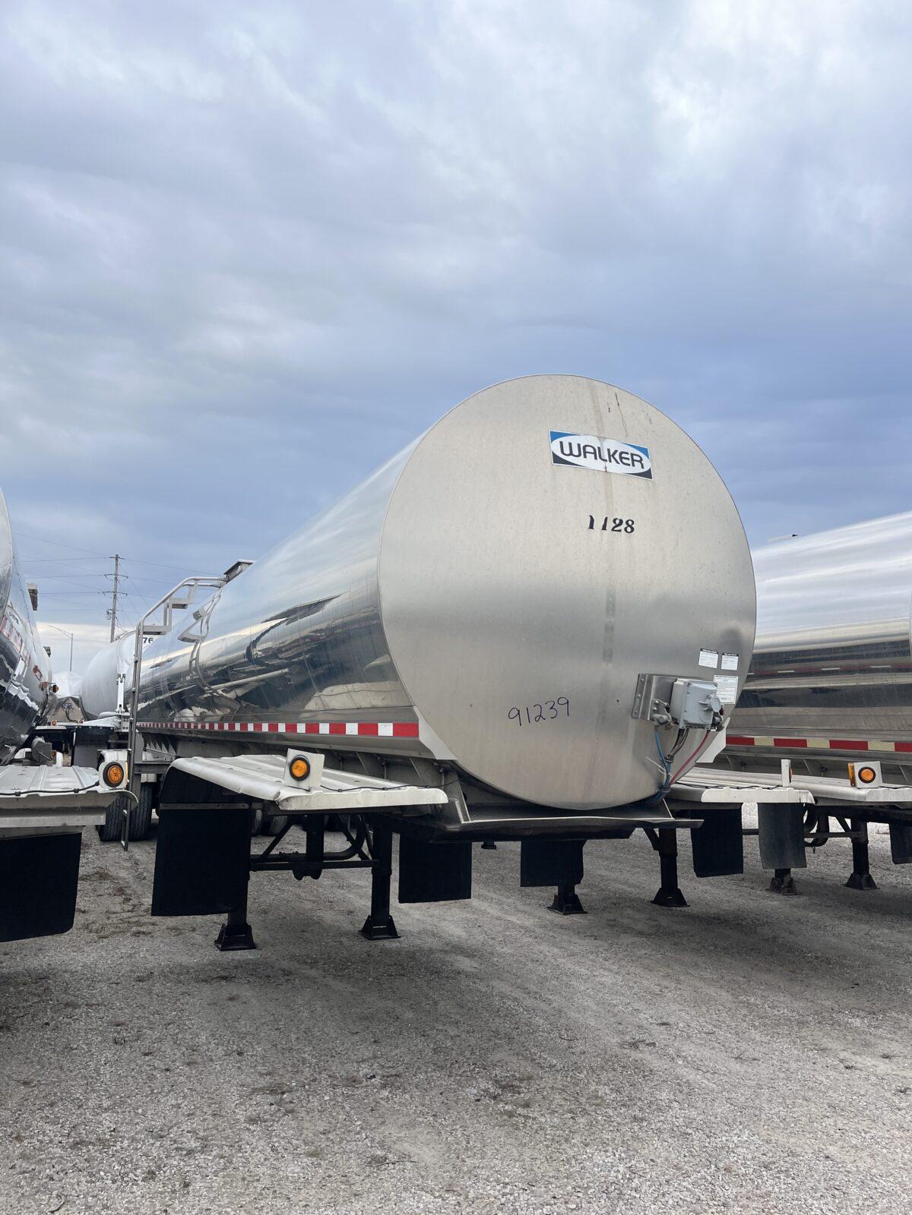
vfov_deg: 67.3
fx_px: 913
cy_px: 608
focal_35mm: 26
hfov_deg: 53.1
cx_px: 456
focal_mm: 5.1
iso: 50
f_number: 1.6
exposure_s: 1/1339
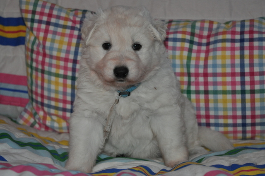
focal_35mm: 84
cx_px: 132
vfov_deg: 16.2
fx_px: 618
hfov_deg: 24.2
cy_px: 88
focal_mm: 56
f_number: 4.5
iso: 800
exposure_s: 1/60
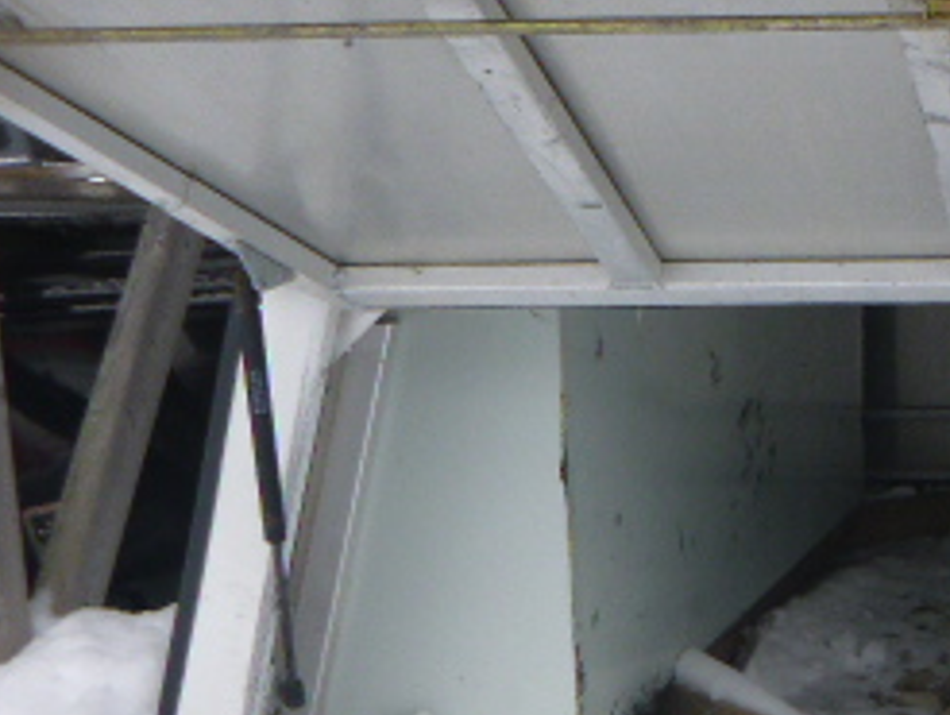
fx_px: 1786
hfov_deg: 26.1
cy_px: 529
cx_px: 1178
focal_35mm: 65
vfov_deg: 22.4
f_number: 3.9
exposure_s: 1/250
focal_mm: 4.5
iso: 100
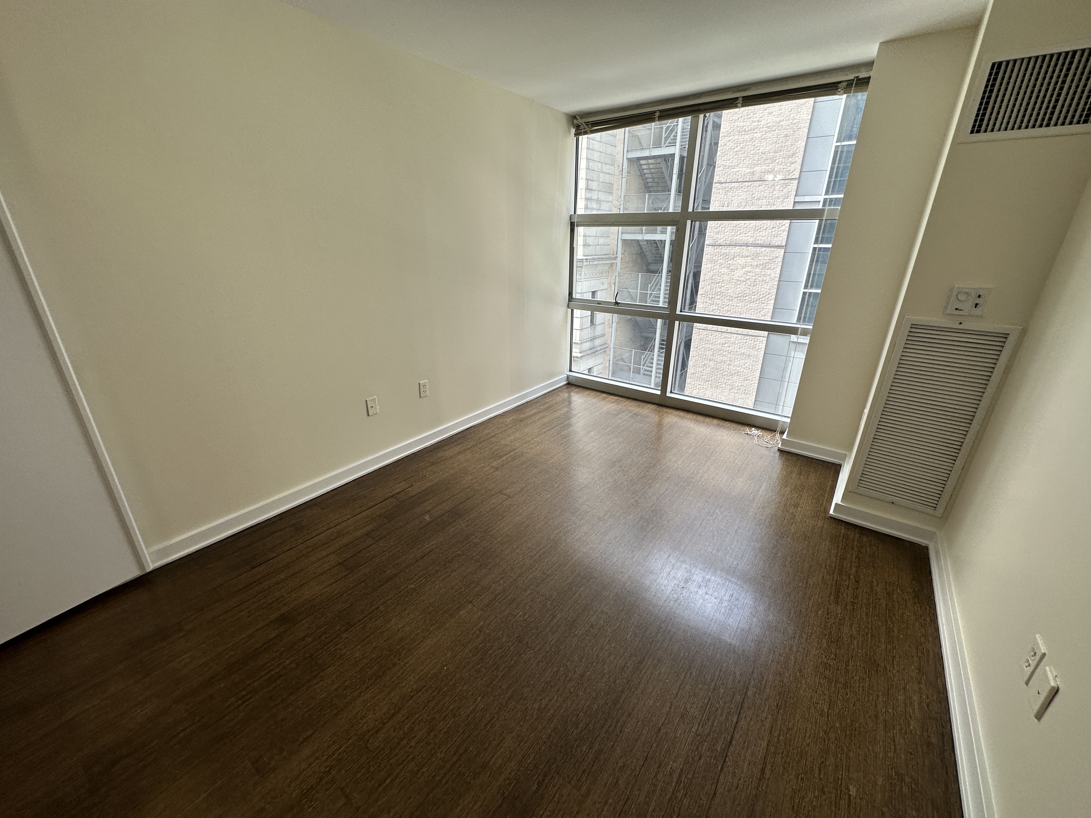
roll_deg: -0.7
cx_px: 546
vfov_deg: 85.7
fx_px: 441
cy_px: 409
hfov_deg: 102.1
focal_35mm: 14
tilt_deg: -21.5
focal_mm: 2.22
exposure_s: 1/120
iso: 64
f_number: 2.2
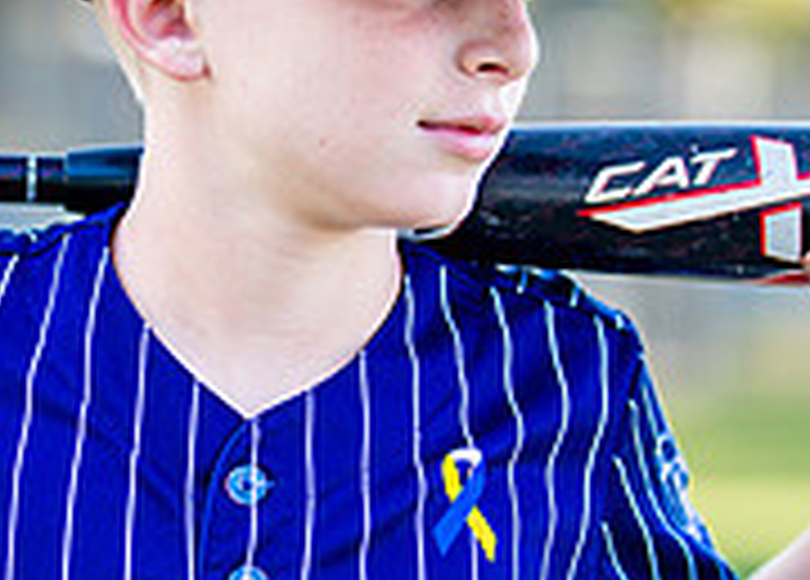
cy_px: 348
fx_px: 4929
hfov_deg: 9.4
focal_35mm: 214
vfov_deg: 6.7
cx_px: 399
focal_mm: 50
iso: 100
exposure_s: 1/1250
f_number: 1.2
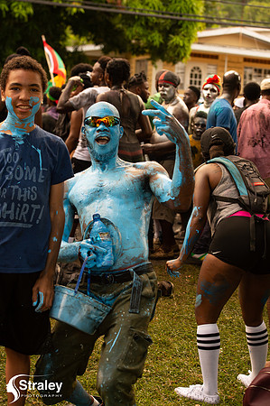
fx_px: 789
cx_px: 135
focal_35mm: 70
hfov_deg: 19.4
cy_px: 203
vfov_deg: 28.9
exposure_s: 1/160
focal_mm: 70
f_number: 5.6
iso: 200
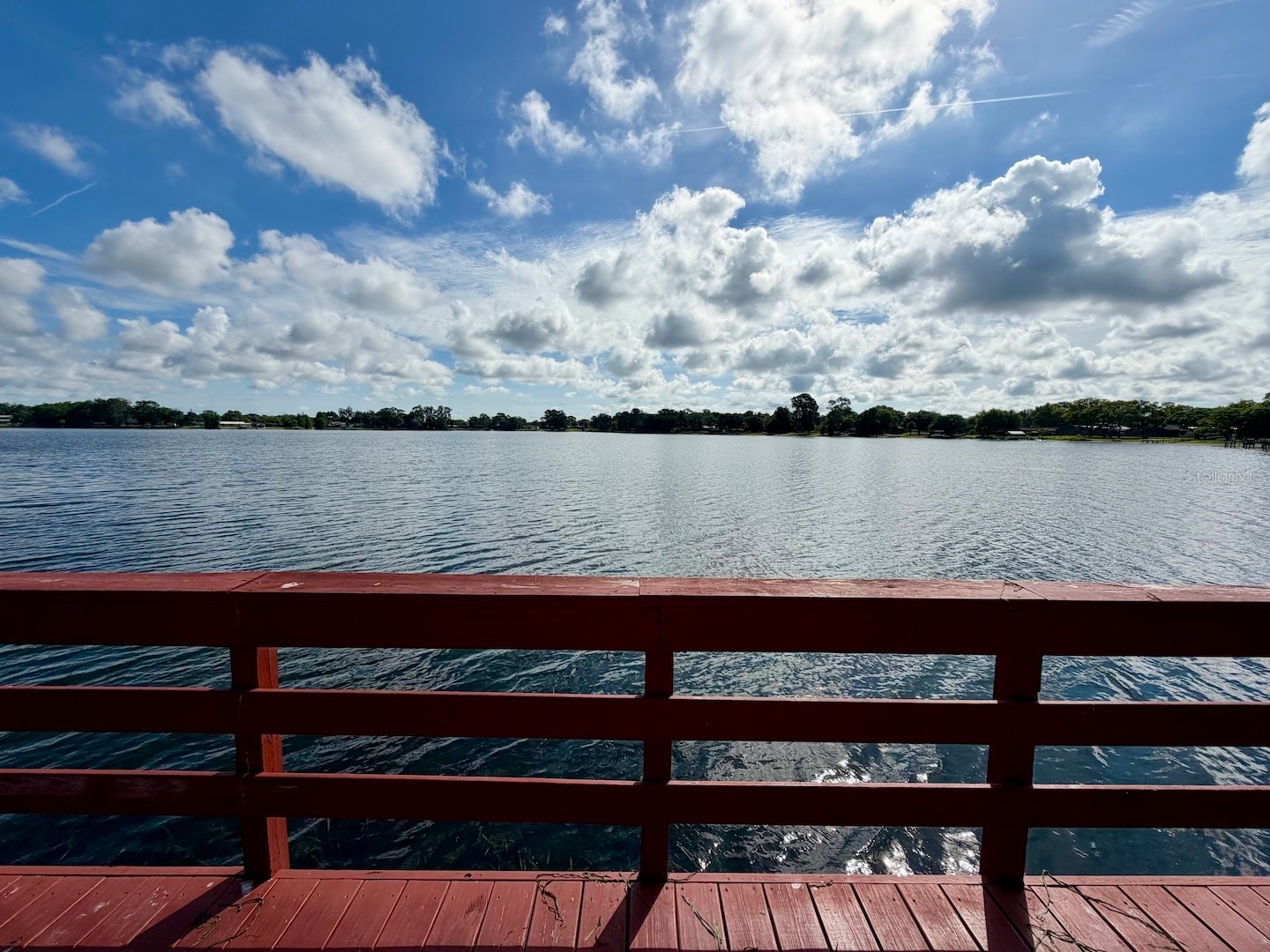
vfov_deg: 85.7
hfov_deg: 102.1
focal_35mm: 14
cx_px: 635
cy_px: 476
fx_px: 514
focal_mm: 2.22
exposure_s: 1/2506
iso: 20
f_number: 2.2
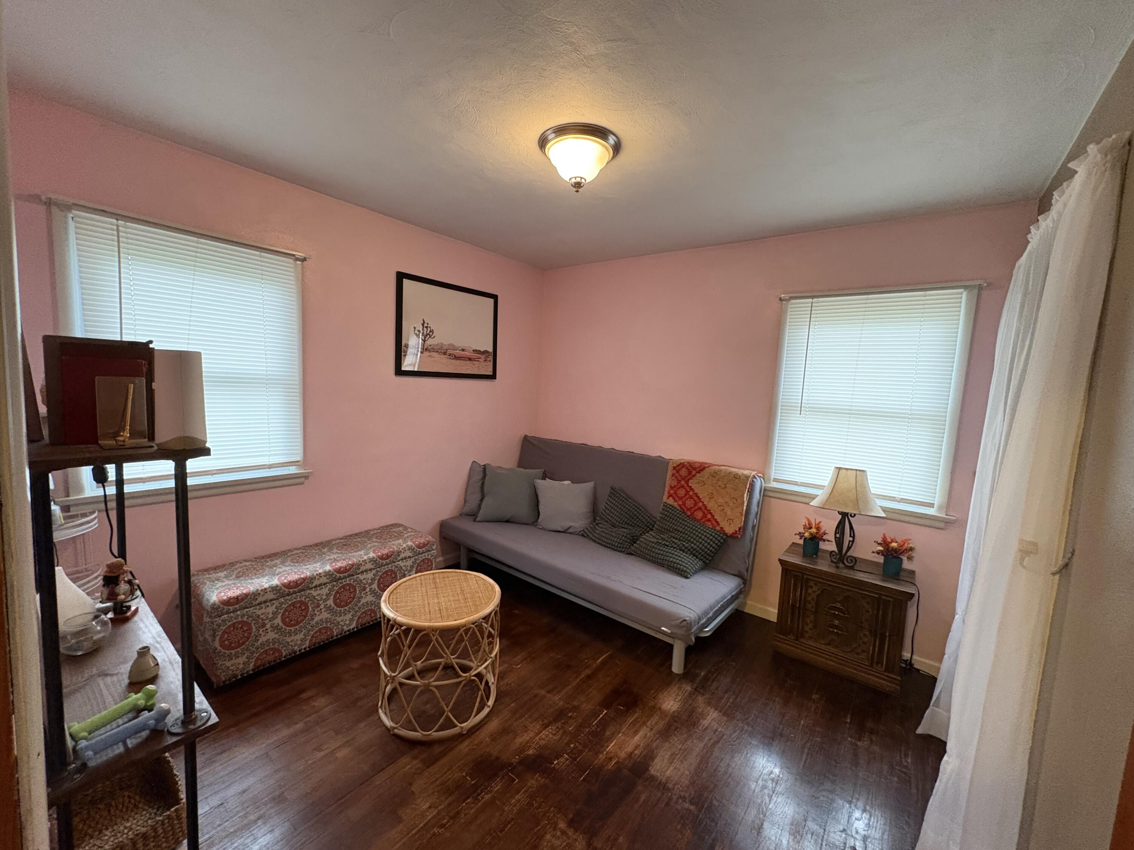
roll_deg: -3.1
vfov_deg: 85.7
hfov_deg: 102.1
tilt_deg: -5.5
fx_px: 459
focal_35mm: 14
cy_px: 425
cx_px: 567
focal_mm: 2.22
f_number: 2.2
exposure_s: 1/40
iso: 640
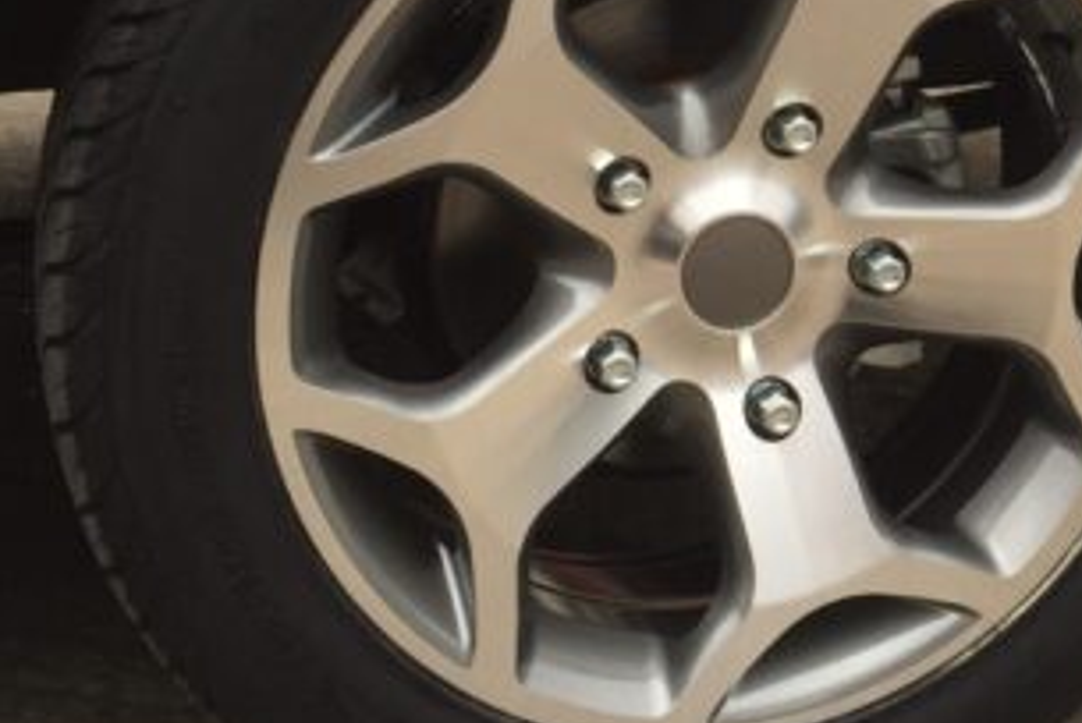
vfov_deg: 16.9
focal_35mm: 79
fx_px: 2377
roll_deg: -1.1
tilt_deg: -6.6
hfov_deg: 25.0
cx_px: 954
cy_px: -39
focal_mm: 4.15
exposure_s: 1/120
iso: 40
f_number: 2.2
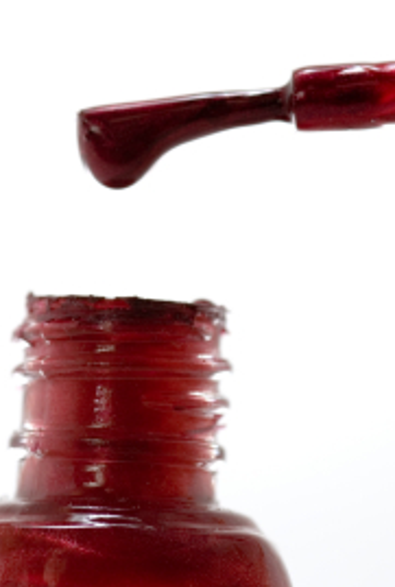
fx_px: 4052
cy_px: 357
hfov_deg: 5.6
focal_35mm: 248
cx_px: 118
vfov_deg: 8.3
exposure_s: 1/100
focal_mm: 105
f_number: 7.1
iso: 100
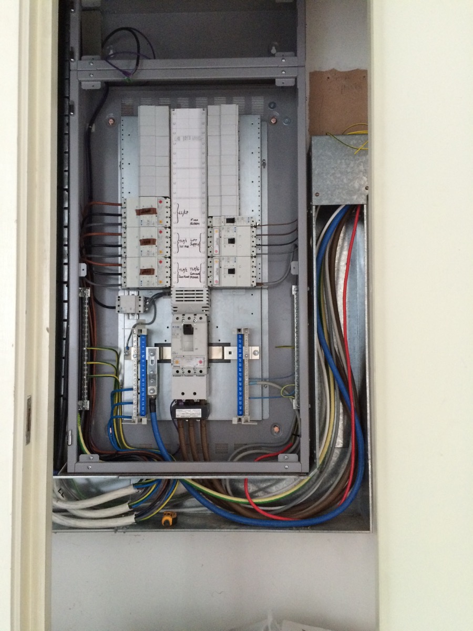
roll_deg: +1.0
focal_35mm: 29
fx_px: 528
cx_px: 236
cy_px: 316
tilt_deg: +3.3
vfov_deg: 61.7
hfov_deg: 48.2
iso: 250
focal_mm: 4.15
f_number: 2.2
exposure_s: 1/17
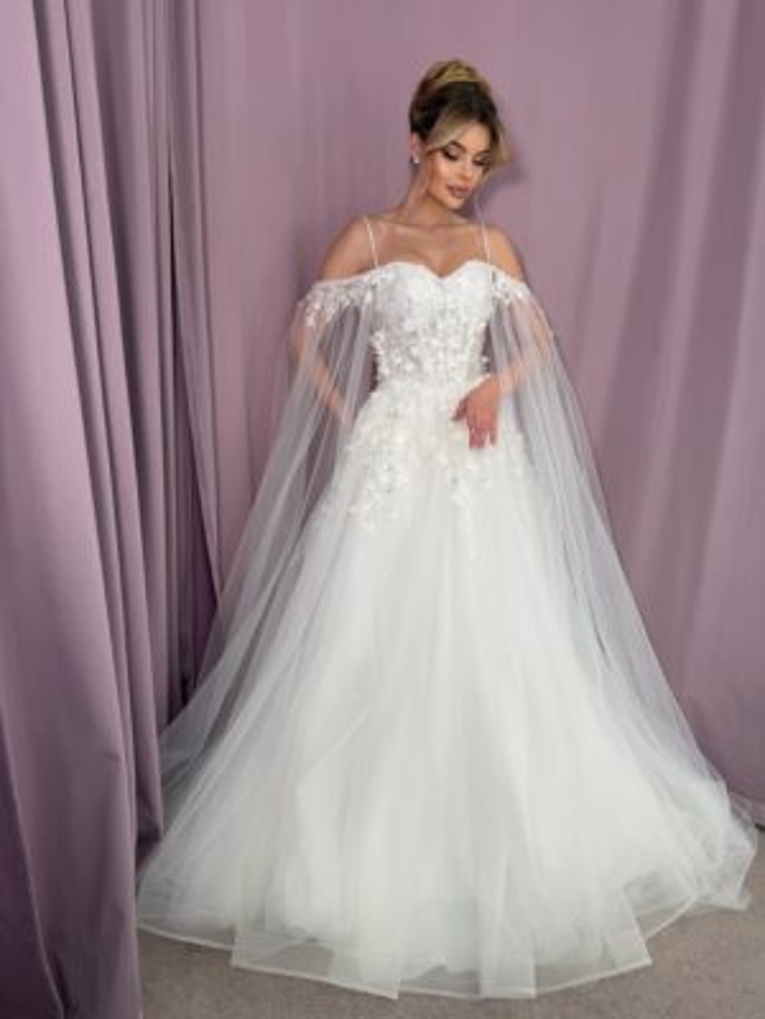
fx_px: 707
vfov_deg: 71.6
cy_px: 510
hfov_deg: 56.8
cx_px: 382
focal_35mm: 24
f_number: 1.78
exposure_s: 1/121
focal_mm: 6.76
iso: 50
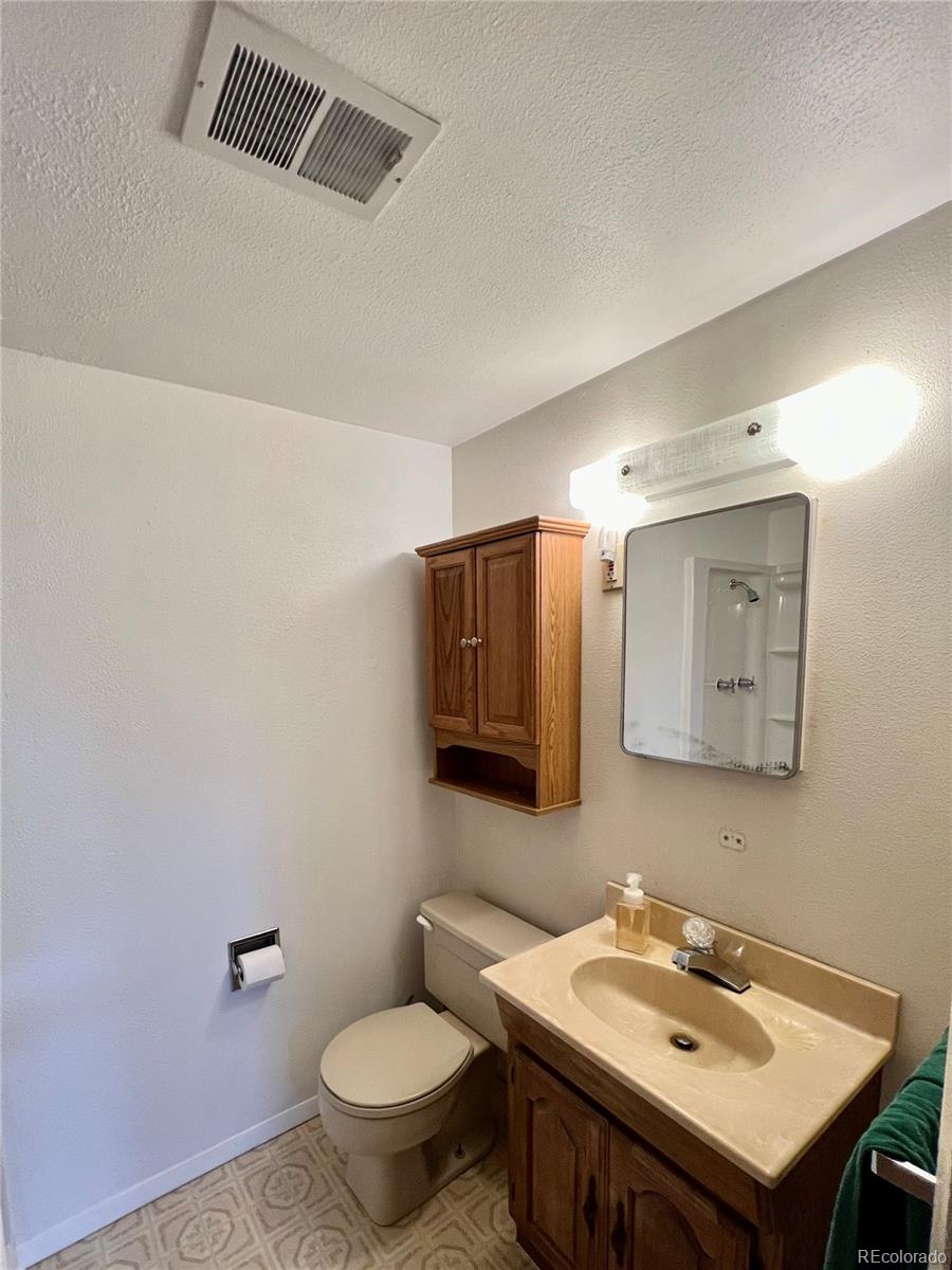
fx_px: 477
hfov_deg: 89.9
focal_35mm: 13
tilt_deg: -2.9
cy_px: 635
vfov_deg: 106.2
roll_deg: +3.4
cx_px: 476
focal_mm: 1.57
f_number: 1.8
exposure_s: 1/120
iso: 160
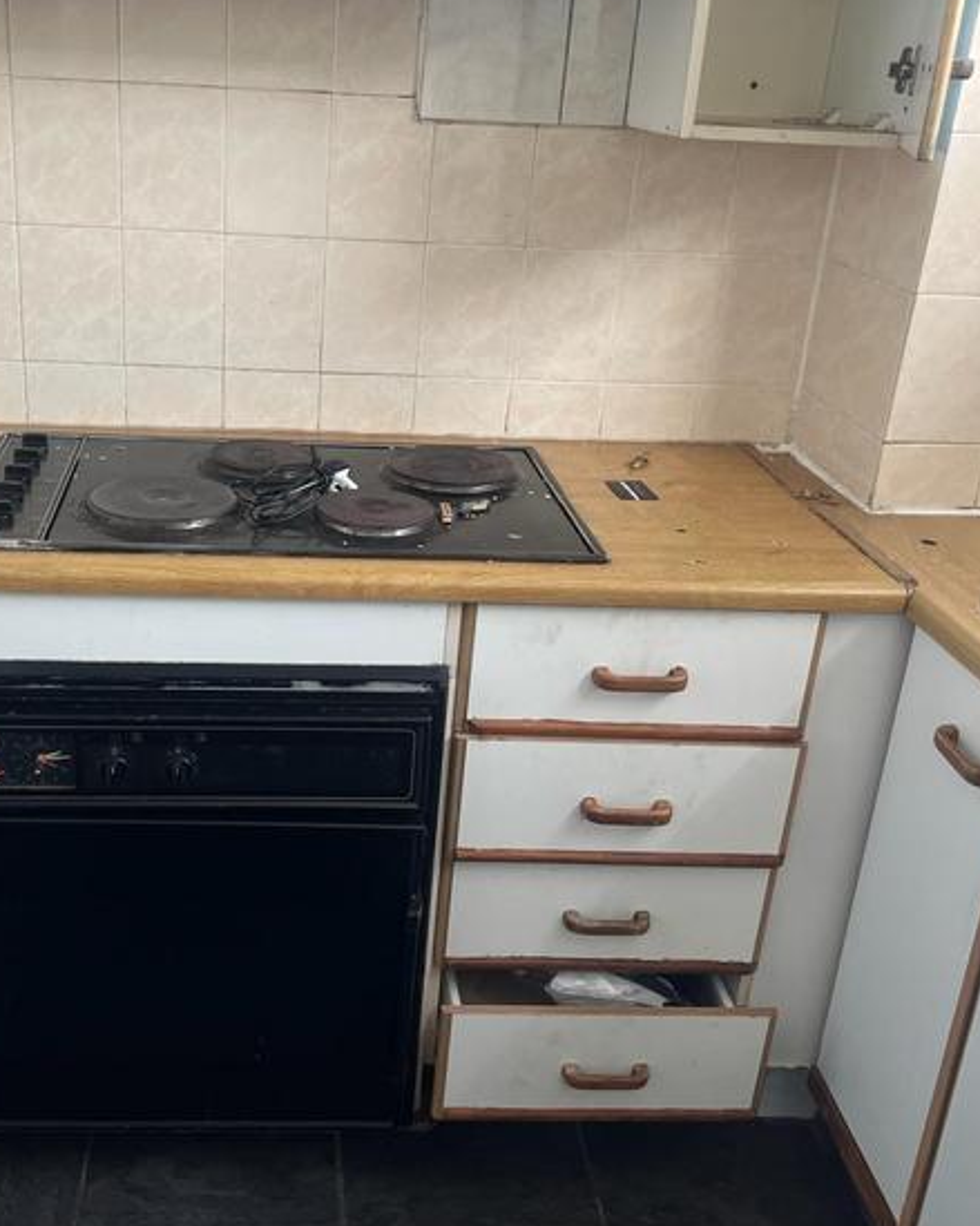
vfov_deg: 49.1
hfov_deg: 39.6
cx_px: 326
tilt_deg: -22.6
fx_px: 1342
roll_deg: -2.4
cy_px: 598
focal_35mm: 37
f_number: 1.5
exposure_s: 1/121
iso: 125
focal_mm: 5.7
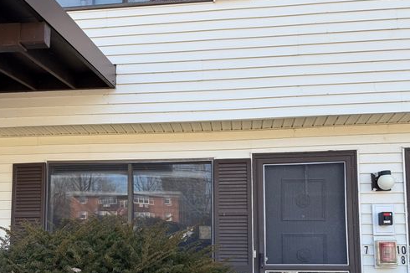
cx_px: 204
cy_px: 216
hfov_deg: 55.8
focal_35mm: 34
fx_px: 387
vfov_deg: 37.5
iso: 80
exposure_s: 1/715
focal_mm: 6.76
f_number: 1.78
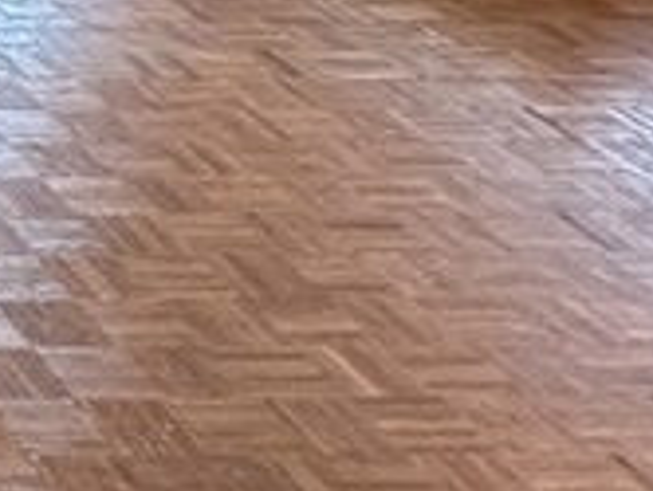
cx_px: -936
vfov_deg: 13.8
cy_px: -247
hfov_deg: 13.7
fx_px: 1908
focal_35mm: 101
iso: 320
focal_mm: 2.22
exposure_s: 1/60
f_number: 2.2
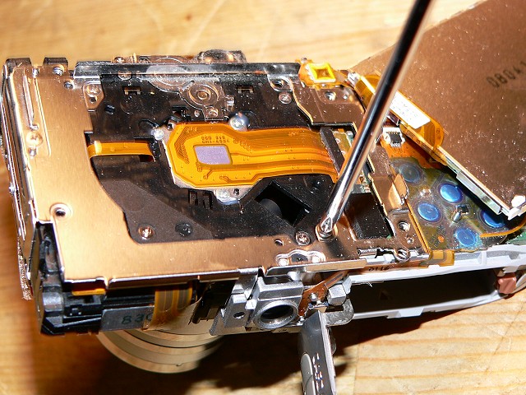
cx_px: 263
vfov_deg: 20.4
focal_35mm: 72
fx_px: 1094
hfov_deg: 27.0
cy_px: 198
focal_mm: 12
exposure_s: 1/30
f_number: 4
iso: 80
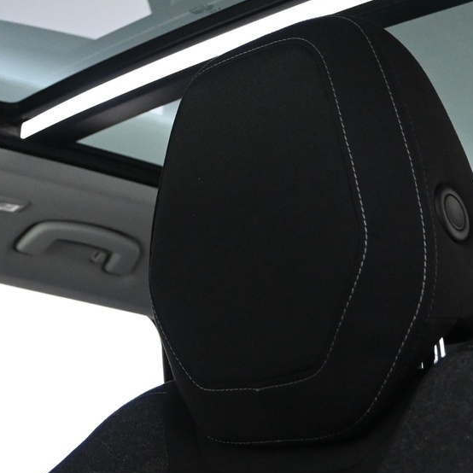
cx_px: 55
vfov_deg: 20.3
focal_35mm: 84
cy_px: 57
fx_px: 1296
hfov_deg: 20.3
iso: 3200
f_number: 4
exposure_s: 1/50
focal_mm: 22.5
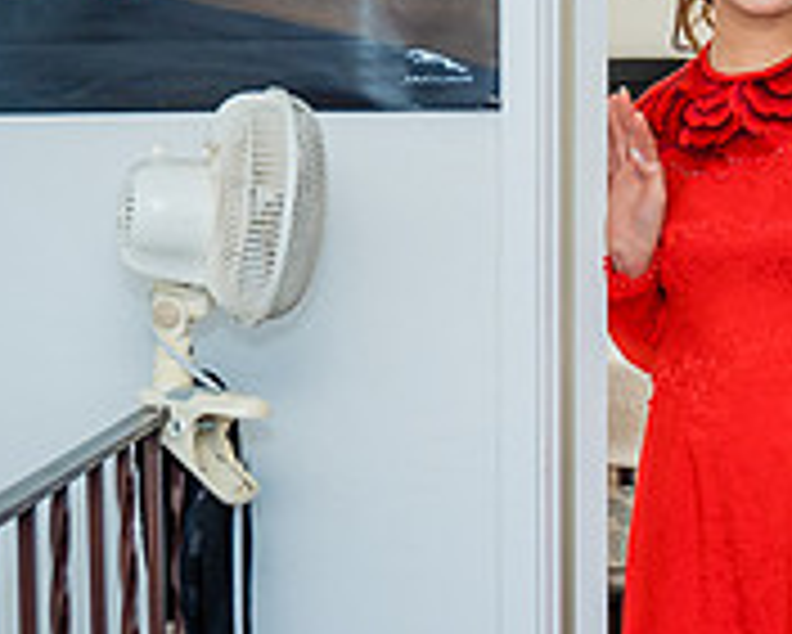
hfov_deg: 15.0
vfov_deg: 12.4
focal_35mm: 123
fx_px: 2885
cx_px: 980
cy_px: 47
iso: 1000
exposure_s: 1/160
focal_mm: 35
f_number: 4
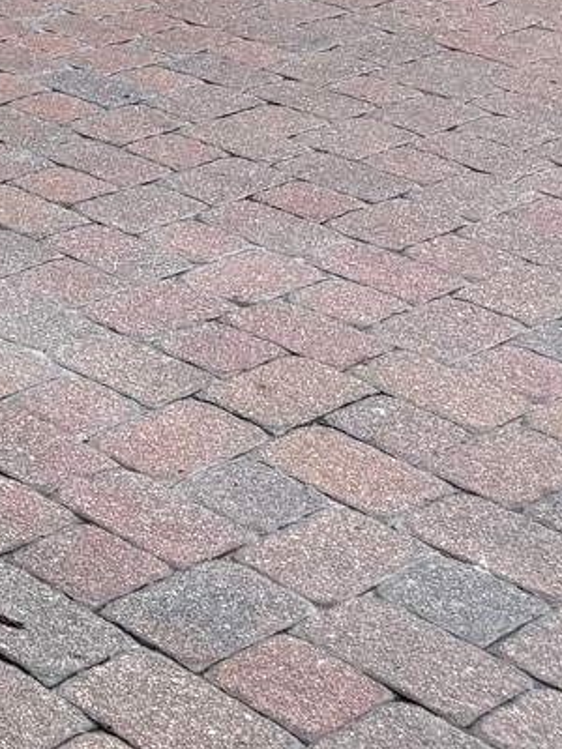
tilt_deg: +0.4
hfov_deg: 13.9
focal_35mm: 96
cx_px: -405
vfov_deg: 16.9
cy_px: -595
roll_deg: +0.6
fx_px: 2078
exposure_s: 1/1311
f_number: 1.78
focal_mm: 6.76
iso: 80
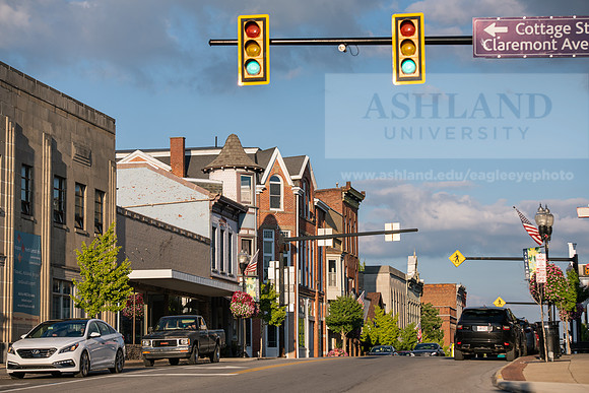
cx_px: 294
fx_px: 1604
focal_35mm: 98
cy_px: 196
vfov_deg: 14.0
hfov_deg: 20.8
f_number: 4.5
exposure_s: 1/500
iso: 50
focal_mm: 98
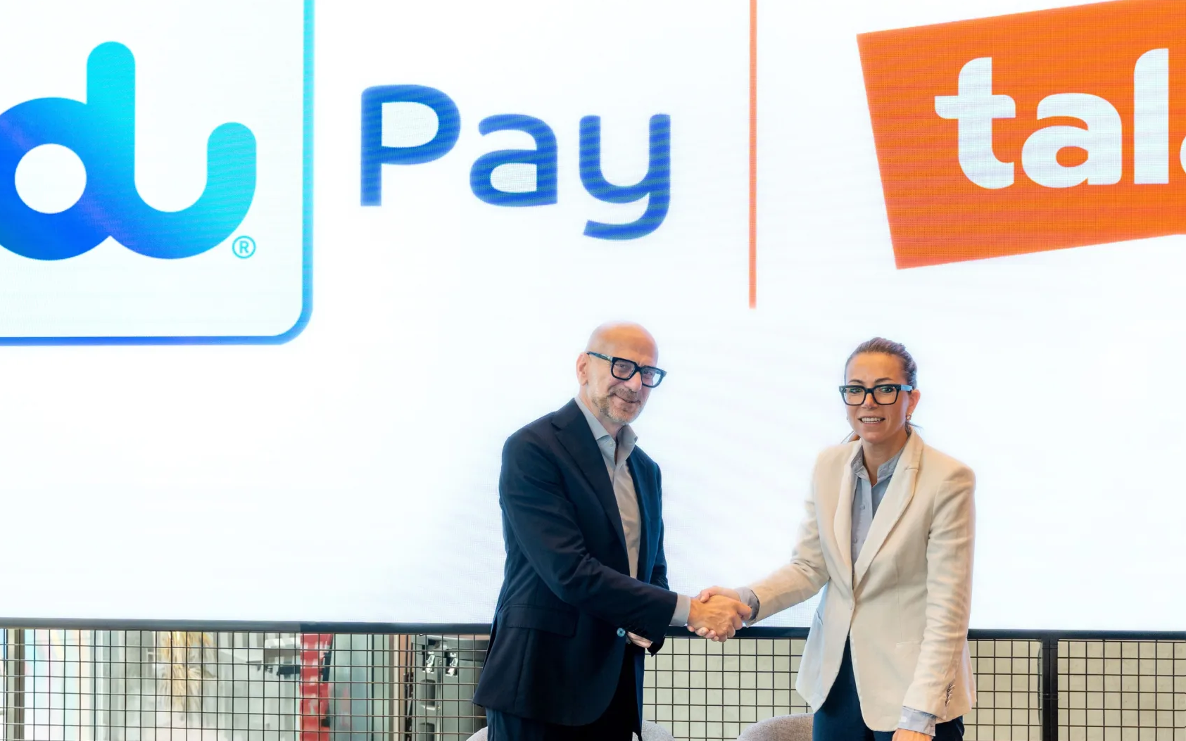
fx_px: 1581
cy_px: 414
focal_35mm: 49
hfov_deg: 40.6
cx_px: 798
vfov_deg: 26.4
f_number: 4.5
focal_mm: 31.6
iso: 640
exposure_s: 1/160
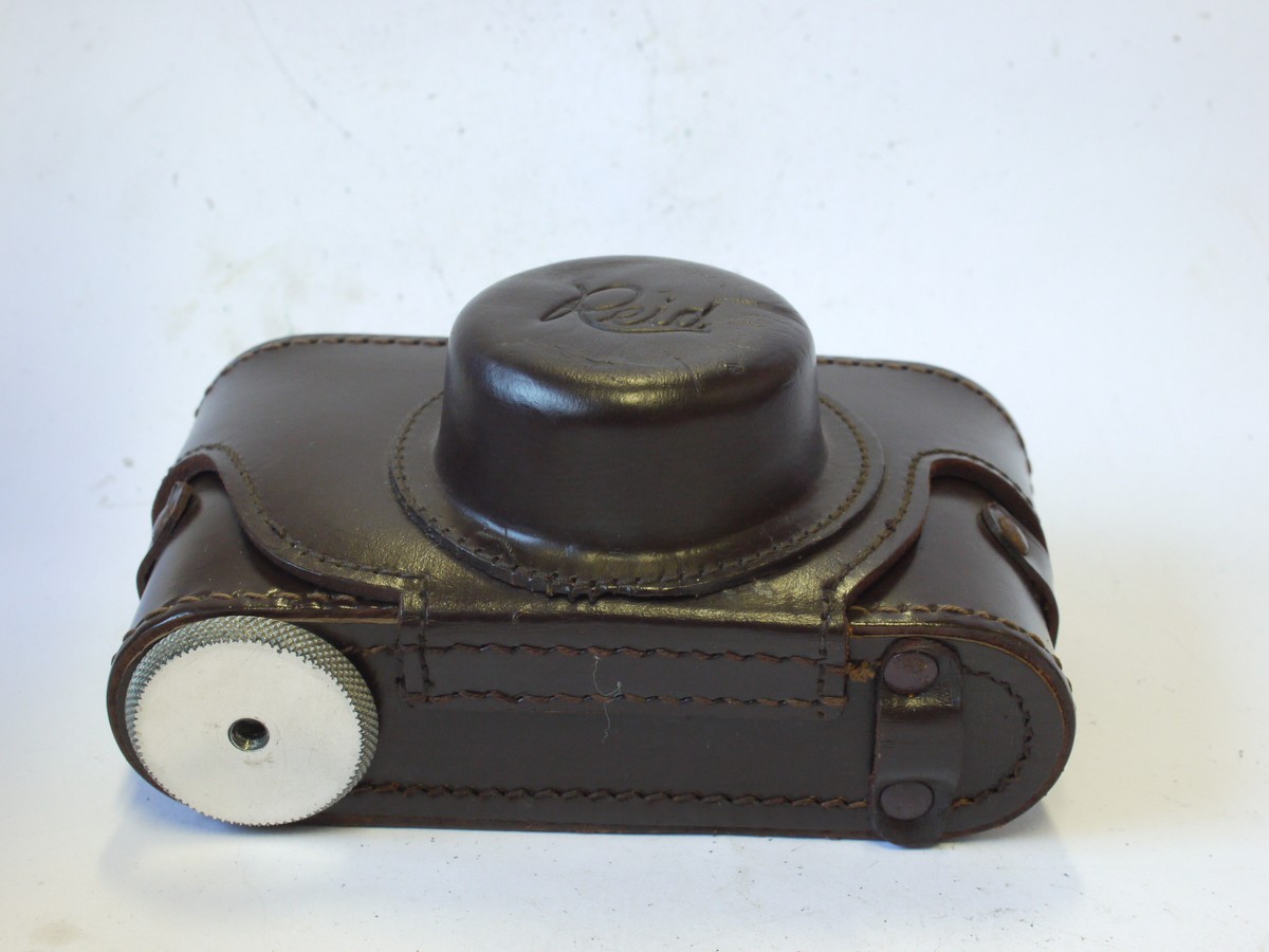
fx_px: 2200
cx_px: 634
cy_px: 476
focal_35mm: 60
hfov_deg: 32.2
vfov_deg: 24.4
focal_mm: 30
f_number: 9
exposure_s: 1/30
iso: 800
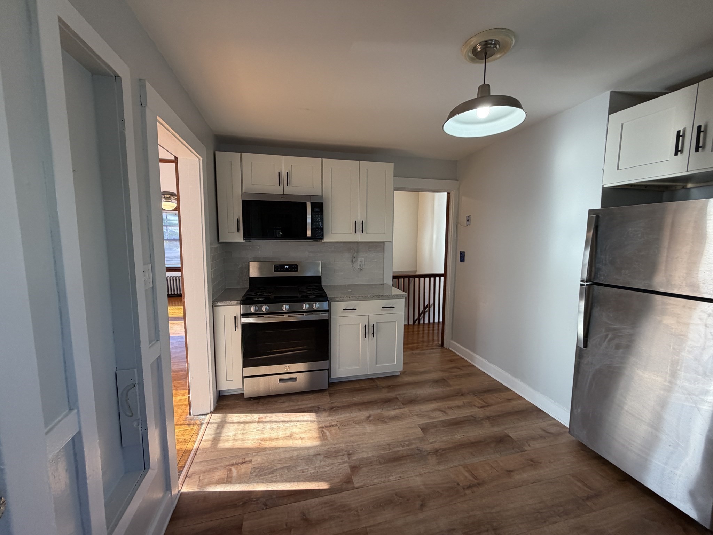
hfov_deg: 102.1
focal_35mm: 14
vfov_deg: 85.7
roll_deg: +0.3
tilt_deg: -5.8
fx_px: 288
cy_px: 268
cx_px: 356
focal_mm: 2.22
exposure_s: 1/120
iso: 125
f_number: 2.2
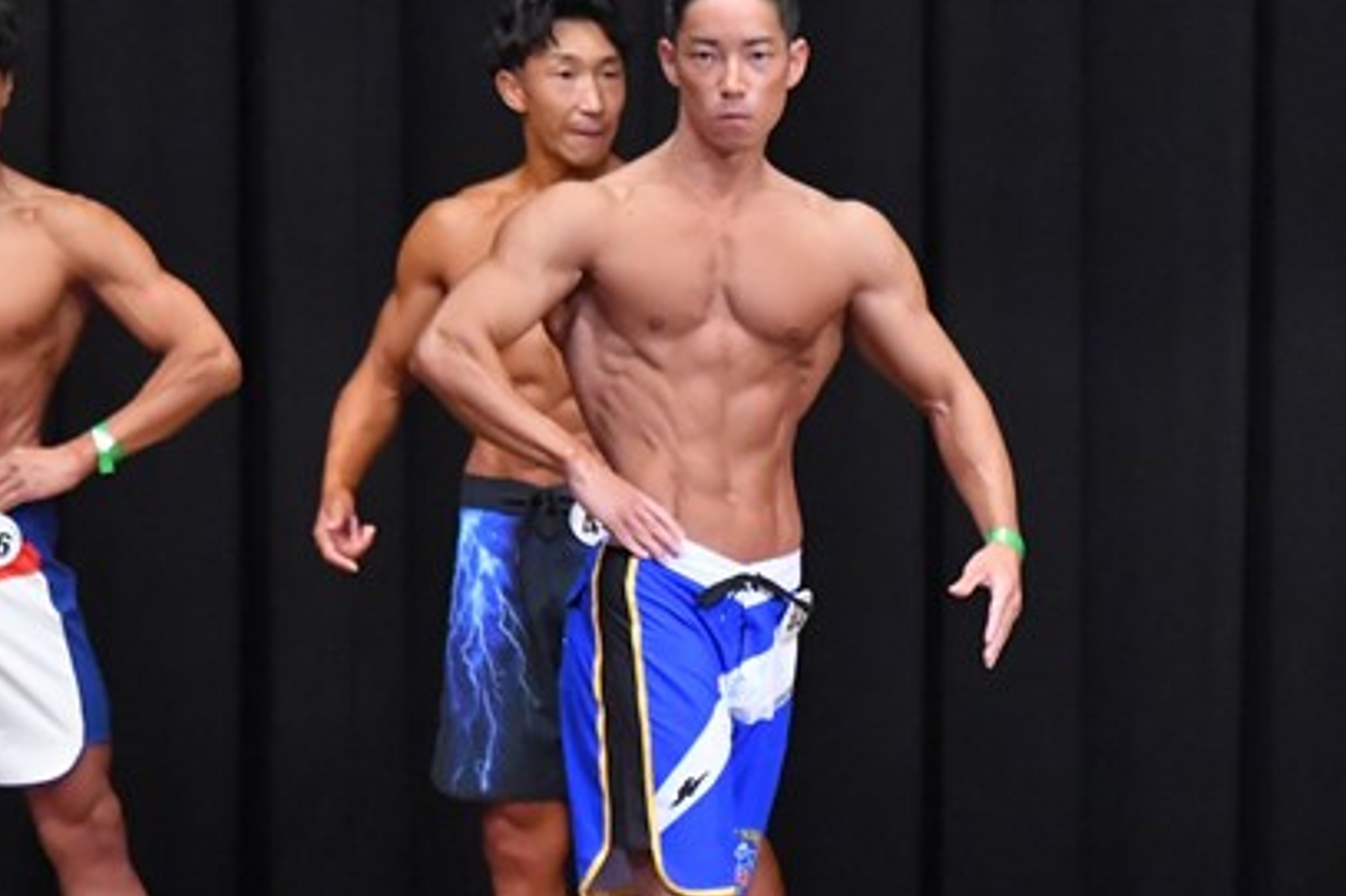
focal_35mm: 413
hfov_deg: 5.0
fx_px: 15435
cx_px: 1076
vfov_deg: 3.3
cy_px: 618
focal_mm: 145
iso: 8000
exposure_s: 1/400
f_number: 5.6
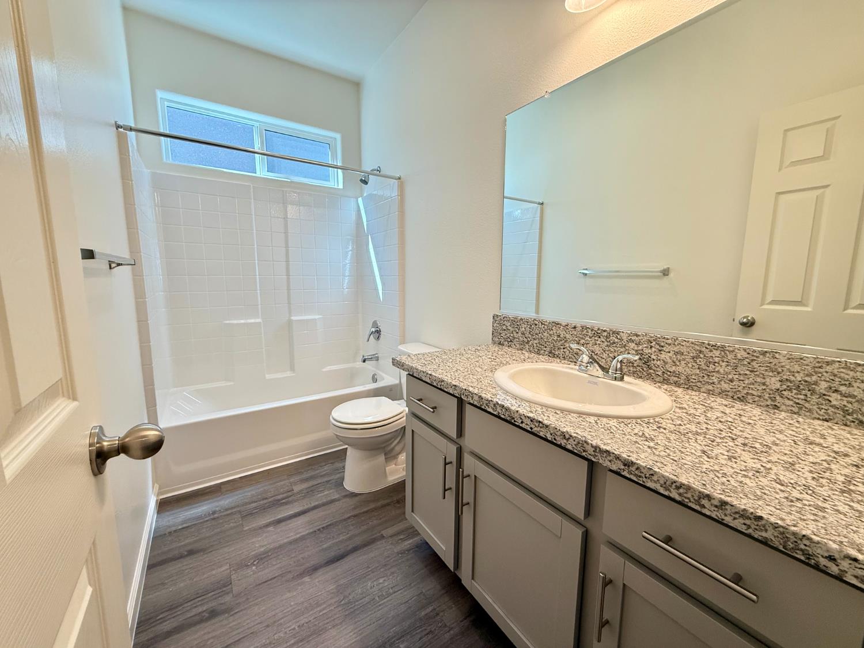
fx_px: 349
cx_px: 432
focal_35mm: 14
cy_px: 324
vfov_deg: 85.7
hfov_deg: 102.1
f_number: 2.2
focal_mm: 2.22
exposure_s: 1/120
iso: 160
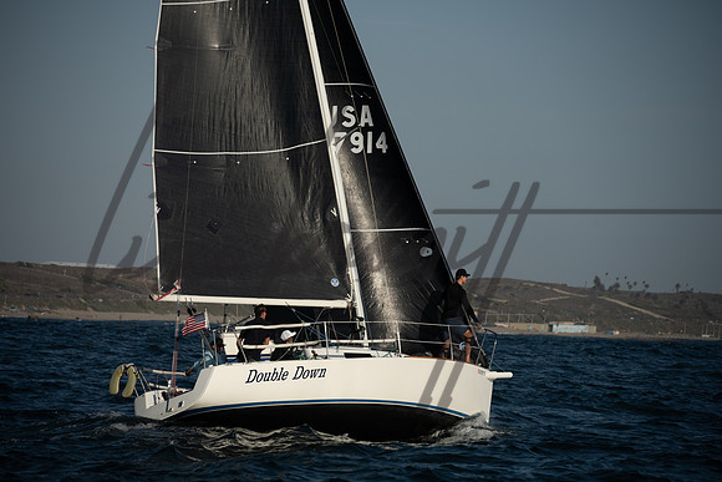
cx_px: 361
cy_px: 241
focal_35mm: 200
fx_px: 4012
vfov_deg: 6.9
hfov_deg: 10.3
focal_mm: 200
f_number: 6.3
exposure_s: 1/1000
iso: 100
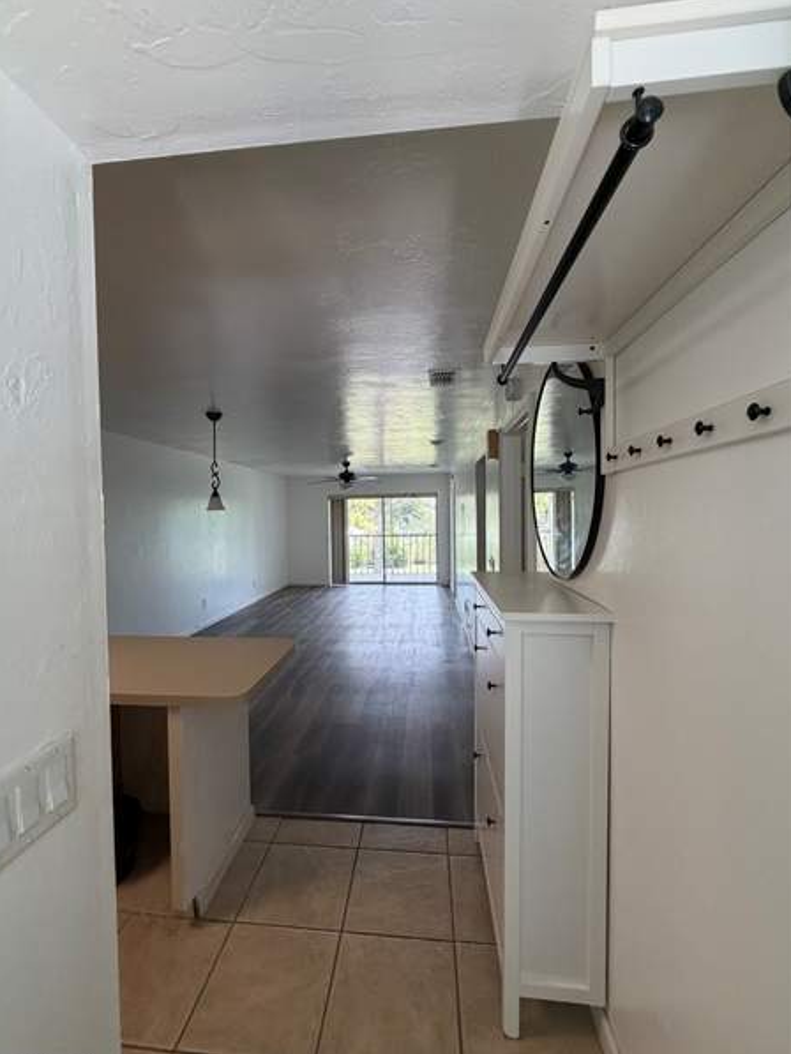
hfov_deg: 81.7
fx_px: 457
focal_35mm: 15
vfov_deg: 98.2
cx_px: 378
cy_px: 531
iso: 250
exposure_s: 1/120
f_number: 2.2
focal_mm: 2.22
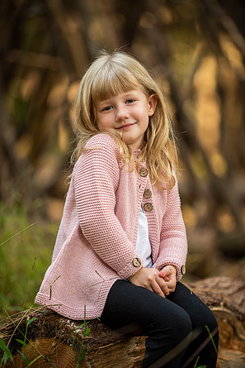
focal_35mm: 172
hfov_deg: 8.0
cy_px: 184
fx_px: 1754
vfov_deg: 11.9
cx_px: 123
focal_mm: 170
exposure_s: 1/125
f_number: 2.8
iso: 250
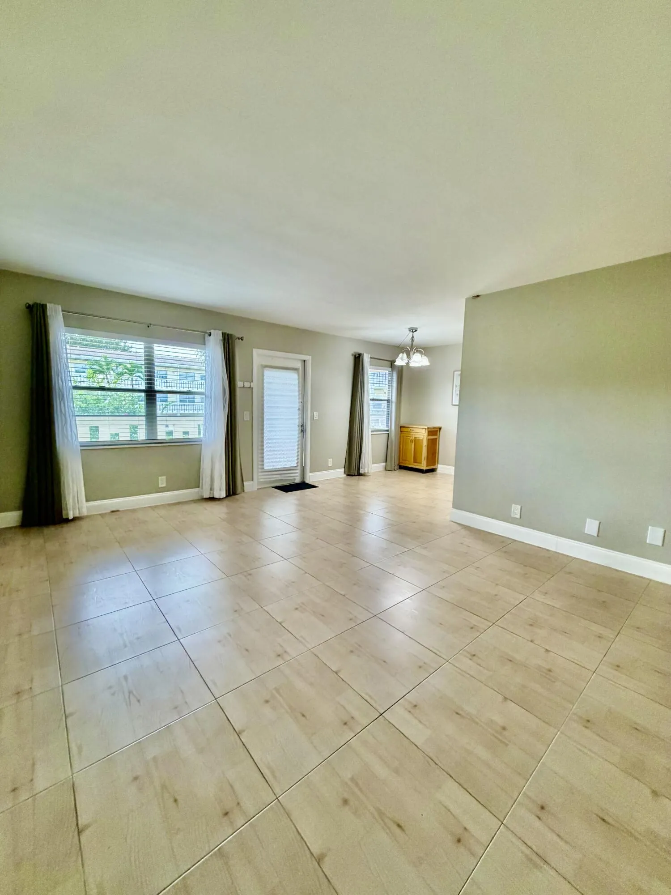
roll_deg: -1.3
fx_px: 362
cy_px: 448
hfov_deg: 85.7
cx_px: 336
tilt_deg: -5.6
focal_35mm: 14
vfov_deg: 102.1
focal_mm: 2.22
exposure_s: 1/120
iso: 250
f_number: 2.2
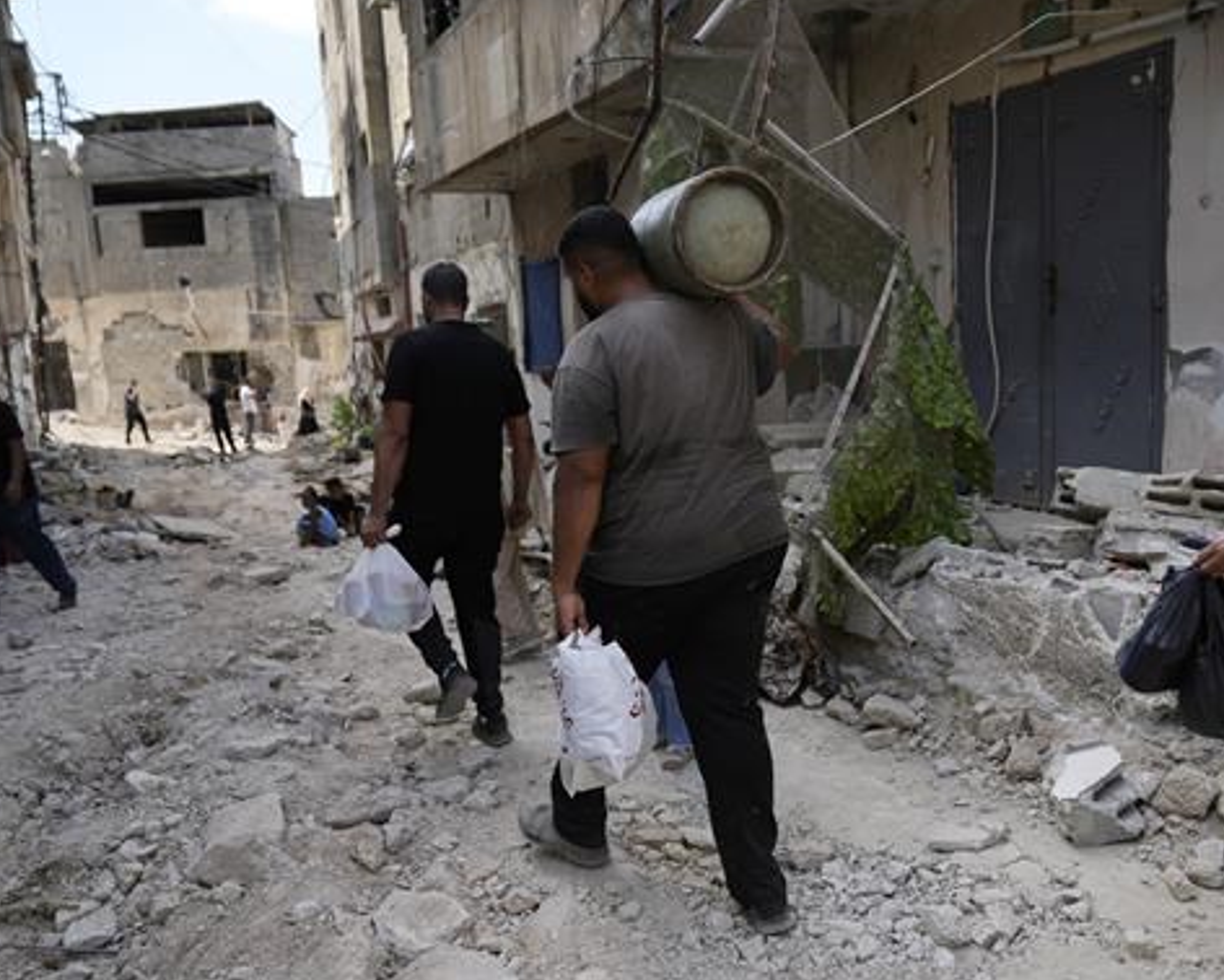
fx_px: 1123
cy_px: 533
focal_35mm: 31
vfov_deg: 47.1
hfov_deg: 57.0
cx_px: 677
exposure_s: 1/800
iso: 100
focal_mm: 24
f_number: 2.8
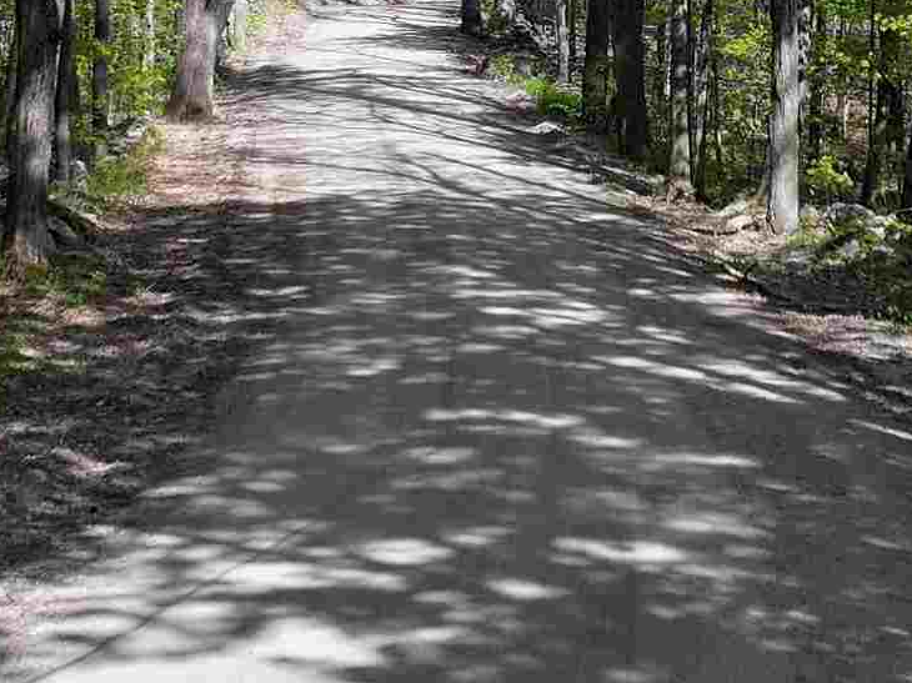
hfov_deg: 19.4
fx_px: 2660
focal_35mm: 101
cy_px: 33
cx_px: 566
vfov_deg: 14.4
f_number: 2.8
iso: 120
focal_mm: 12.29
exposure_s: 1/1000
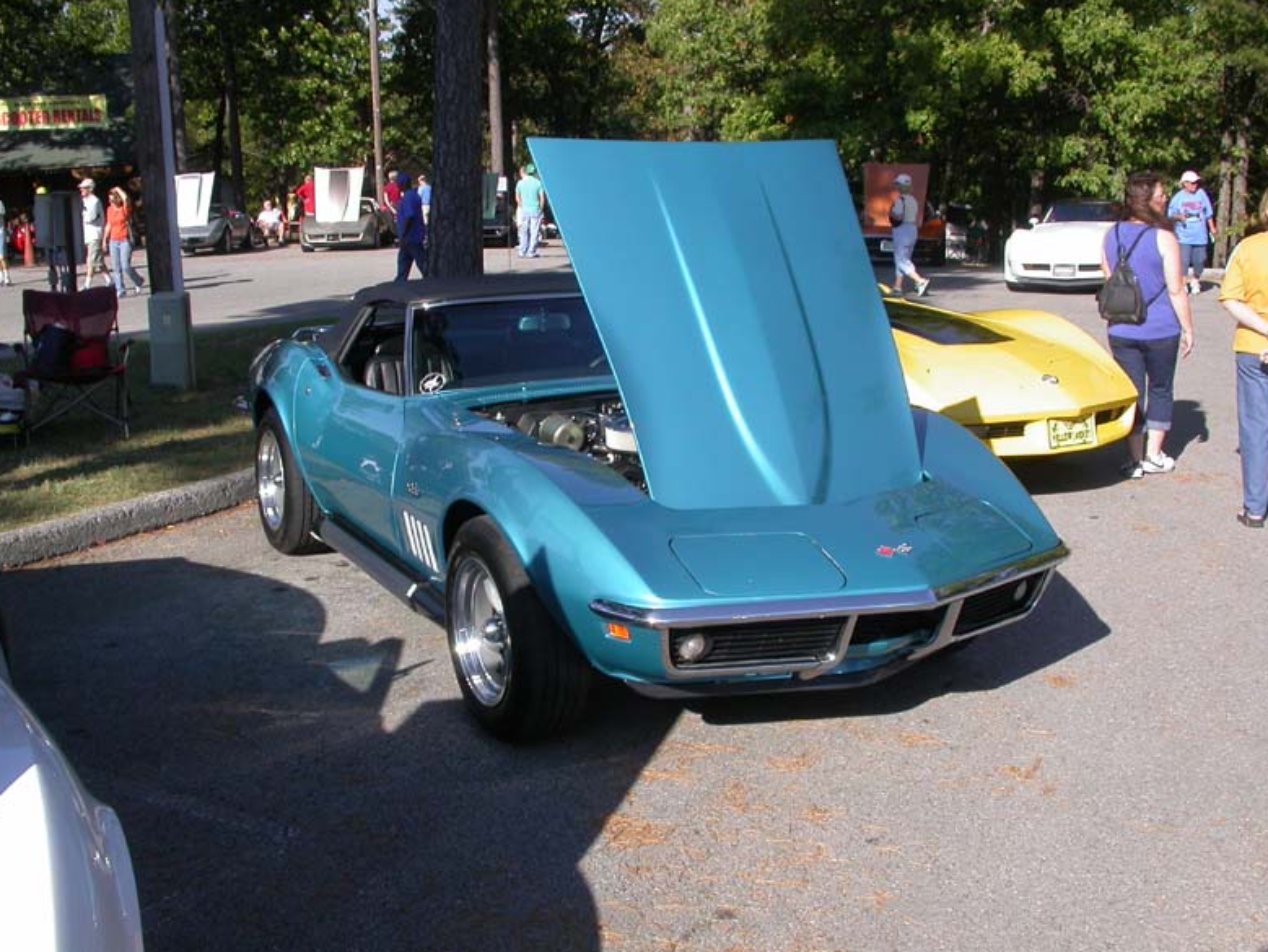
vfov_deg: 36.8
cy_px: 474
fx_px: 1429
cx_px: 627
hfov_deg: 47.8
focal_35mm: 39
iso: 100
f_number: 6.7
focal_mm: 7.85
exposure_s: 1/269
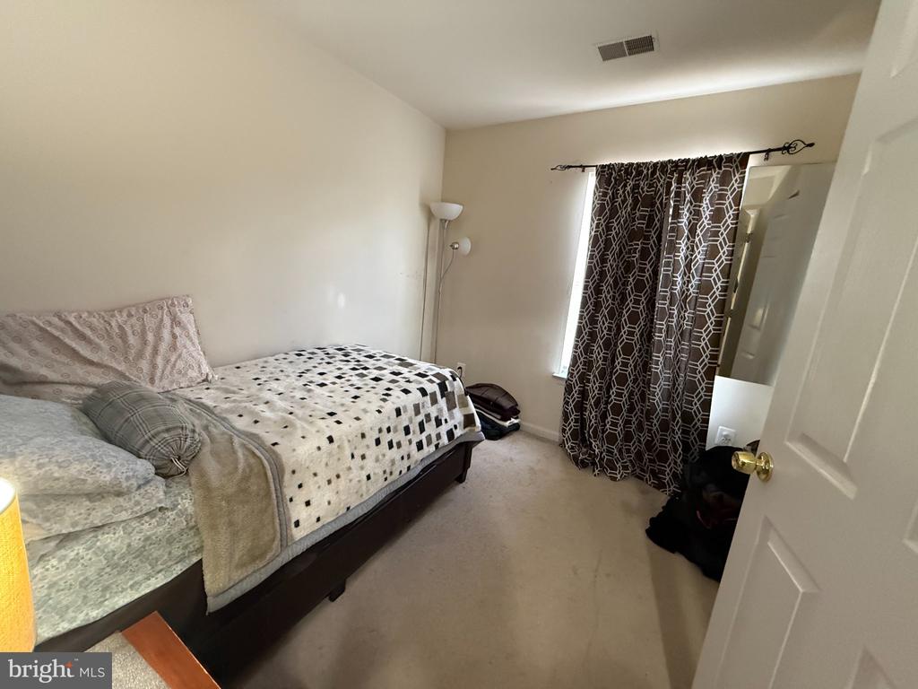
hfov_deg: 102.1
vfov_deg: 85.7
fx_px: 371
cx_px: 459
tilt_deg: -10.0
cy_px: 344
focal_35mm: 14
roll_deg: -4.2
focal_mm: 2.22
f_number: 2.2
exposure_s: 1/60
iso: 640
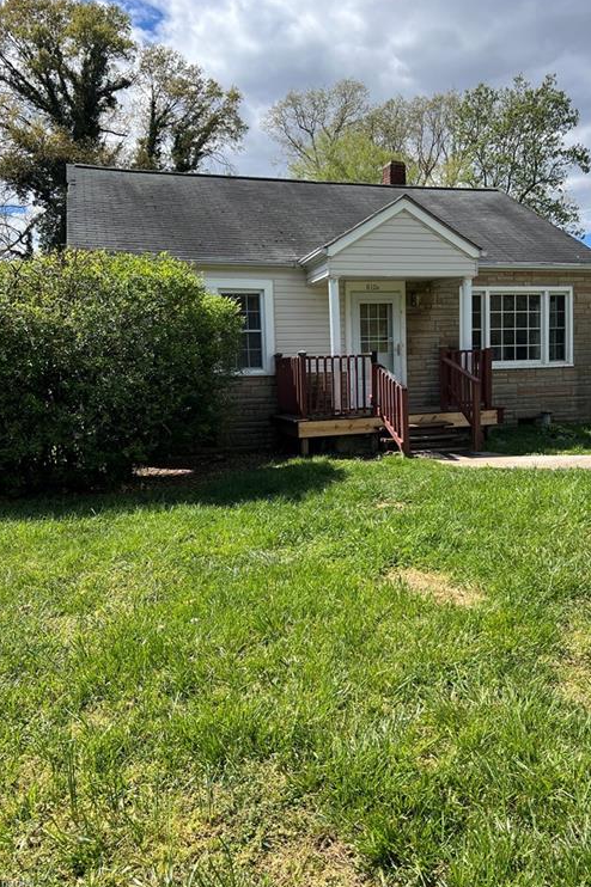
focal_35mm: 28
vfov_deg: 65.5
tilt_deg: -3.5
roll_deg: +0.9
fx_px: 690
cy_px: 433
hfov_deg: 46.3
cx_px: 325
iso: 50
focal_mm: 5.7
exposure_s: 1/2513
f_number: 1.5
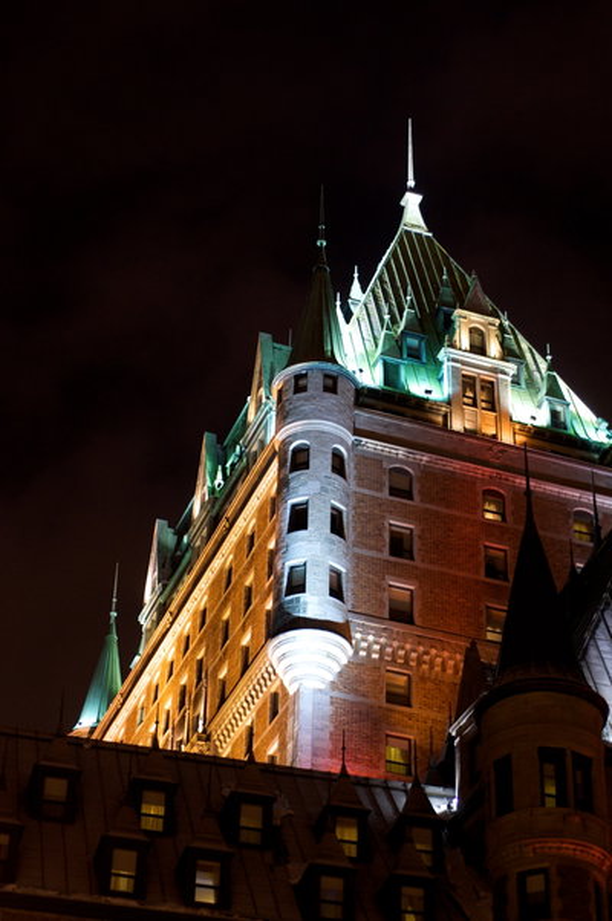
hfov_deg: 18.1
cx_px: 306
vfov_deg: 27.0
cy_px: 460
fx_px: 1917
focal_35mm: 75
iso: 800
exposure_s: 1/25
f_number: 2.5
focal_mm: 50
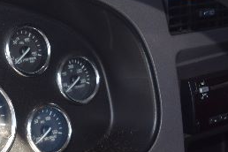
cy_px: 82
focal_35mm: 104
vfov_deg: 13.2
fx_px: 659
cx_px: -3
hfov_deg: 19.1
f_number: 5.6
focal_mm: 28
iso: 140
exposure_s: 1/125
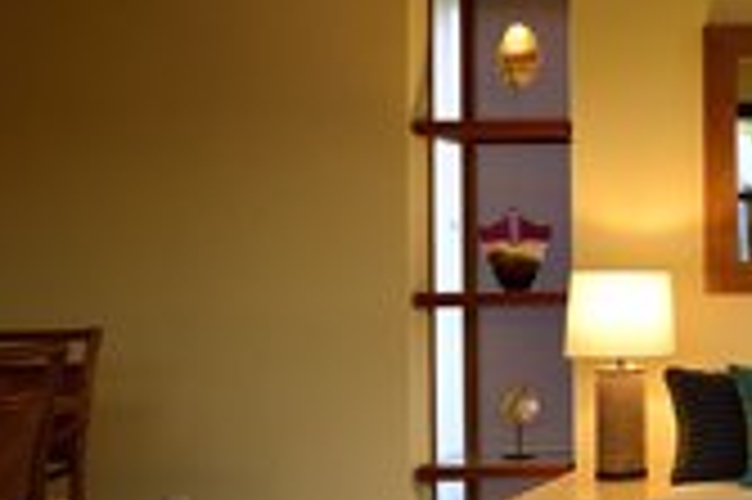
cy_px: 279
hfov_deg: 25.1
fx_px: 1440
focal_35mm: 69
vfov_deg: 19.7
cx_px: 991
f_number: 11
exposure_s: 1/6
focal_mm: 24
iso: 125
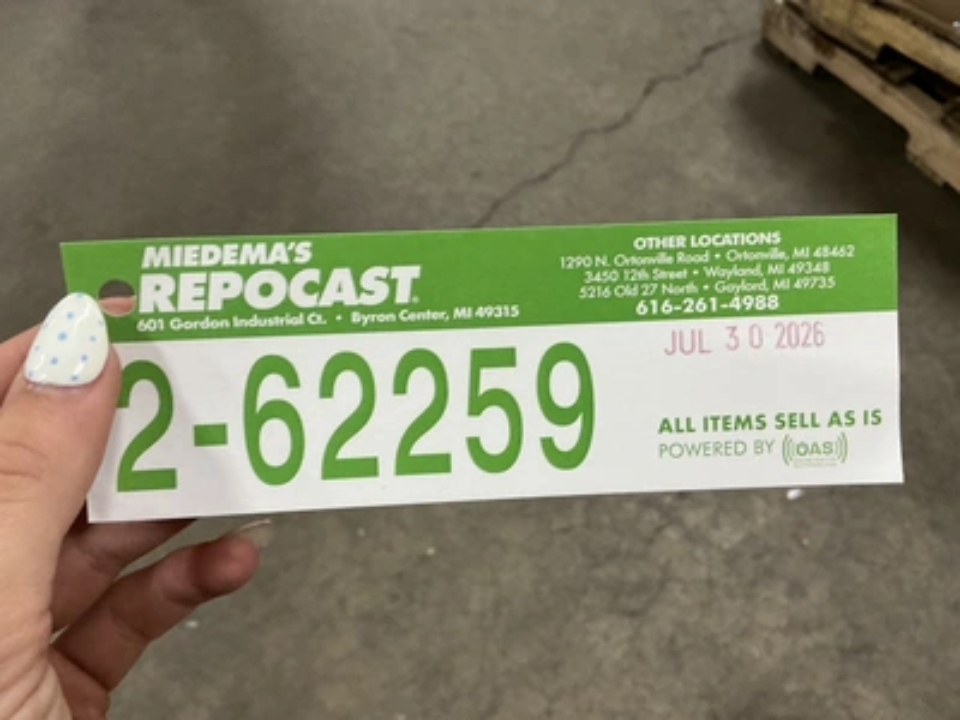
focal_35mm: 28
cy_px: 360
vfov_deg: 49.7
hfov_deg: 63.4
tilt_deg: -57.5
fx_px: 777
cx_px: 480
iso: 200
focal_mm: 3
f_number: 1.8
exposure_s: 1/60
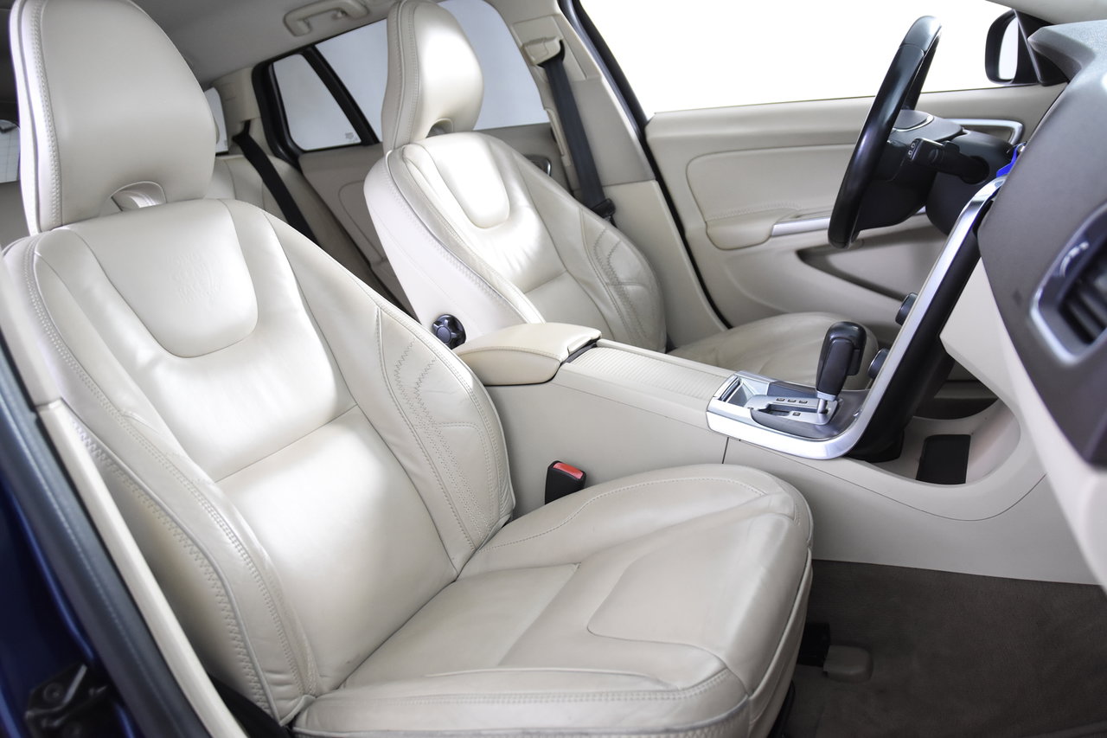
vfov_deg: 43.6
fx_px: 922
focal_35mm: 30
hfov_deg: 61.9
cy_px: 369
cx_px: 554
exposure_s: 1/40
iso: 1600
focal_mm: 20
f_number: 3.2
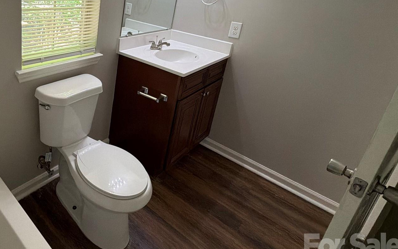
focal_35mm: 24
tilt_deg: -17.5
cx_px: 82
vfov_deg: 48.5
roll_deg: -3.8
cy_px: 54
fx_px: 260
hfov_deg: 68.0
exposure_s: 1/60
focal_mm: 2.22
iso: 200
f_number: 2.2
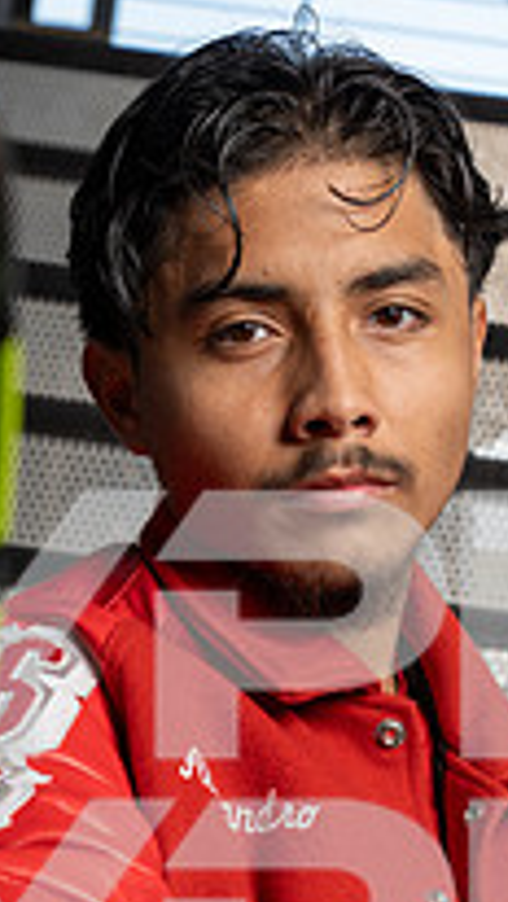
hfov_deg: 8.4
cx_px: 114
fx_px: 3446
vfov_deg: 14.6
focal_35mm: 144
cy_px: 937
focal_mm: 63
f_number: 8
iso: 250
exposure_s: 1/250
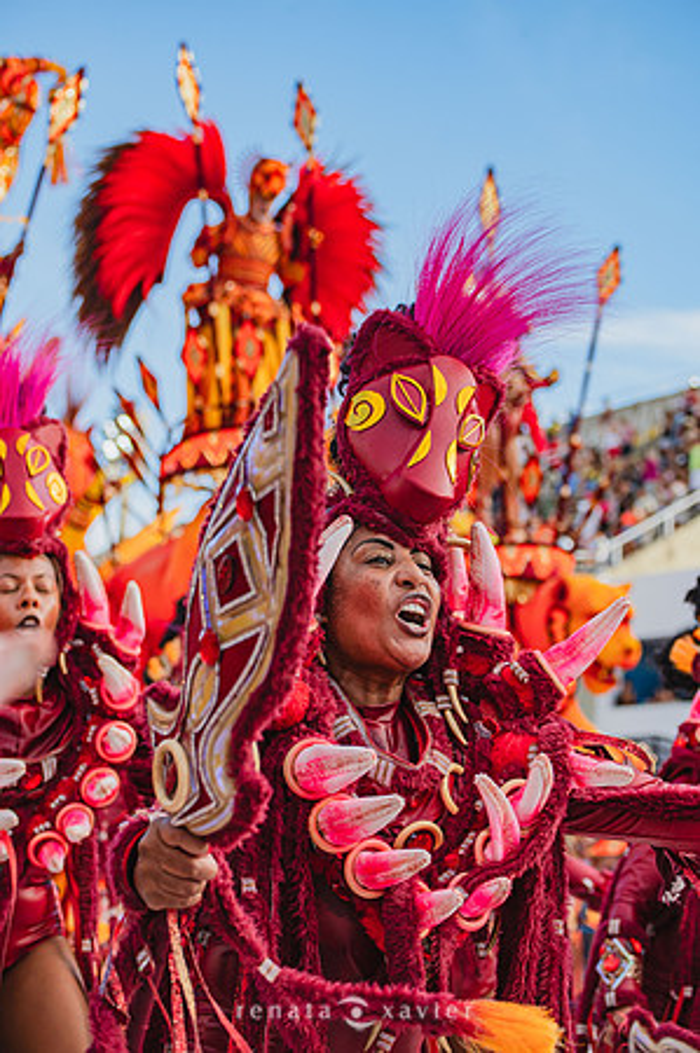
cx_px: 350
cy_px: 526
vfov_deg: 26.0
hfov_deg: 17.5
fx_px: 2280
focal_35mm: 78
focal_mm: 78
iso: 640
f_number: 5.6
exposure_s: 1/1600
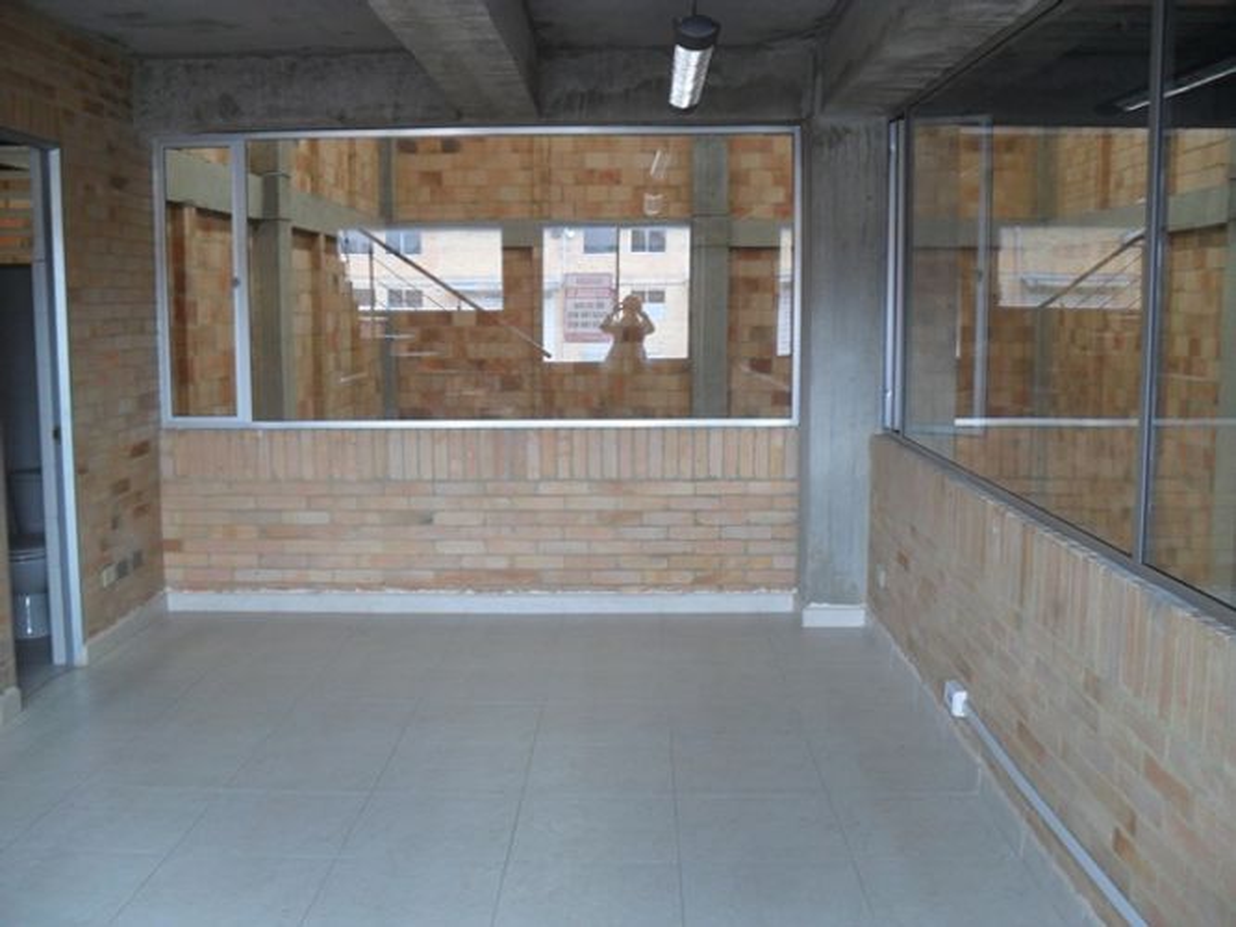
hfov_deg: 52.6
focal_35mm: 35
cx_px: 618
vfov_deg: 40.7
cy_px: 464
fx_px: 1249
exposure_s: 1/30
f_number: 3
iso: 80
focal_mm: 6.3
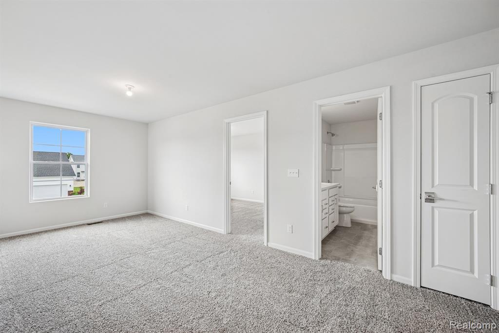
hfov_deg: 104.2
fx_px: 194
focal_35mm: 14
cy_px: 166
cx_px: 250
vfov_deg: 81.2
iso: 80
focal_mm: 14
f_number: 9
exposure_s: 1/3
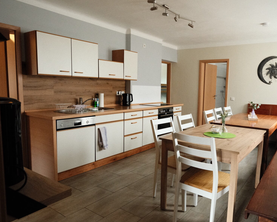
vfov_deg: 54.9
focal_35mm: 26
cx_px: 163
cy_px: 114
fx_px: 213
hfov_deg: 65.5
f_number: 3.2
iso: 6400
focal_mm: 13
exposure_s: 1/160
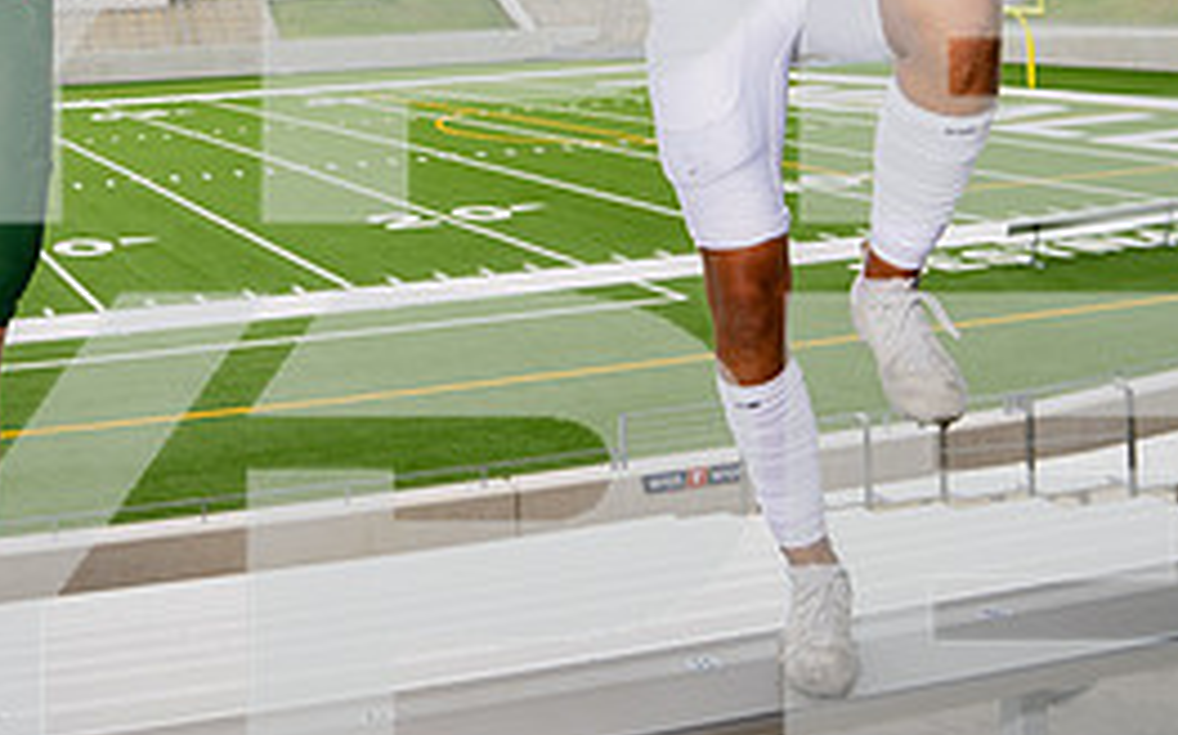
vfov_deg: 22.9
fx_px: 1733
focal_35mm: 54
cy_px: -11
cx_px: 175
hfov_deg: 35.8
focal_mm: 24
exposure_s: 1/250
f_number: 6.3
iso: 100
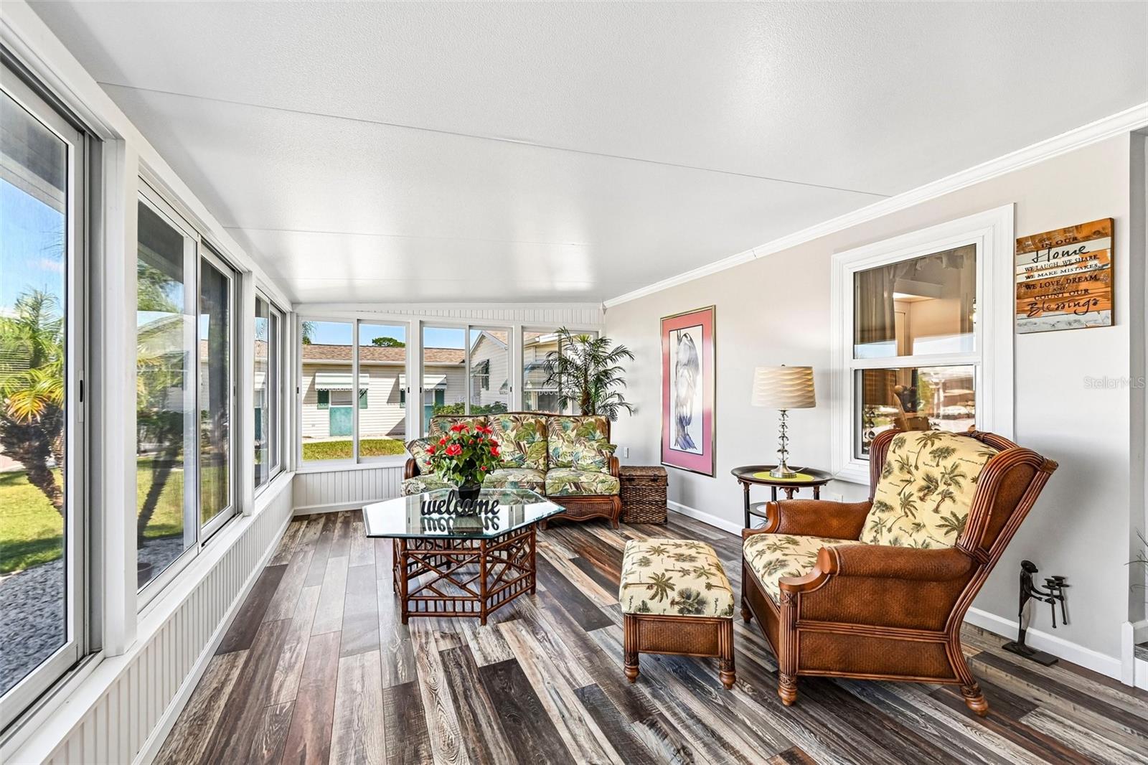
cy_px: 382
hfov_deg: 104.3
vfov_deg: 81.2
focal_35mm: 14
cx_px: 574
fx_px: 446
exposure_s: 1/40
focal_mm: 14
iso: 400
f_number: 8
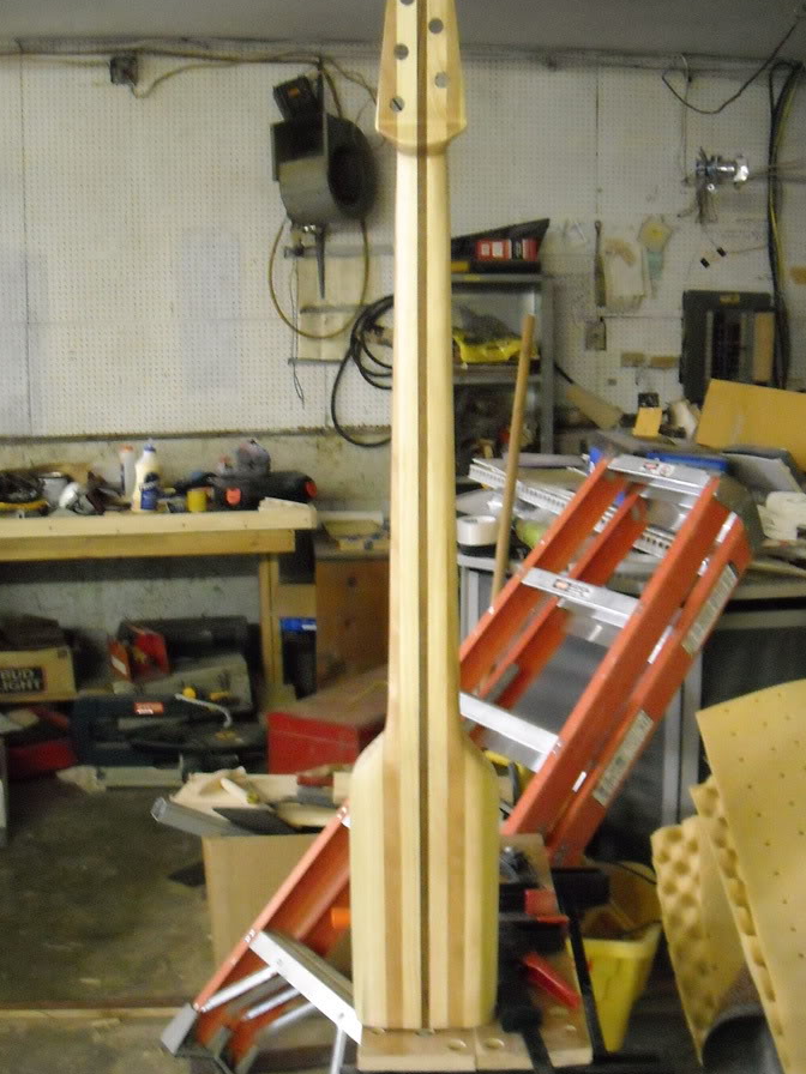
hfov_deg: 35.9
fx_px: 1242
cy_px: 520
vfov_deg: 46.8
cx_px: 432
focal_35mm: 40
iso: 800
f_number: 2.8
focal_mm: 5.7
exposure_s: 1/23
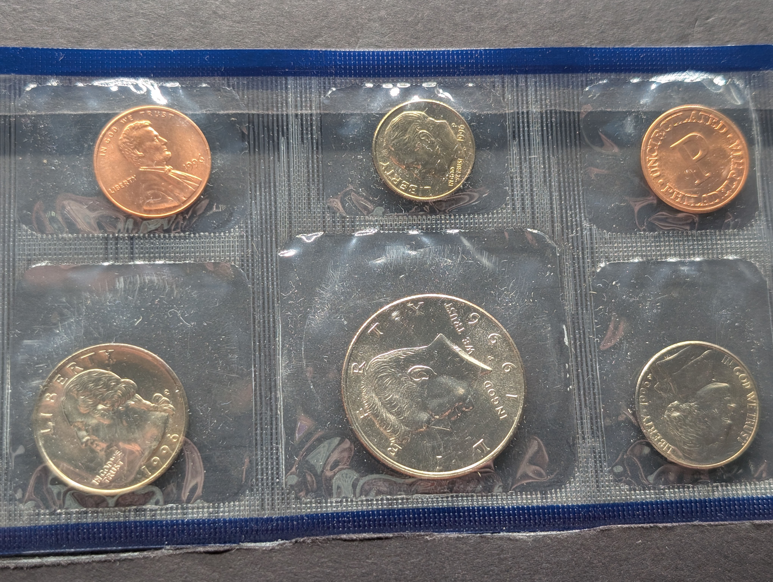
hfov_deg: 38.9
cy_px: 291
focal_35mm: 49
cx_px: 386
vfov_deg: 29.7
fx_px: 1096
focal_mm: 6.9
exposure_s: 1/47.1
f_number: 1.68
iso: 77
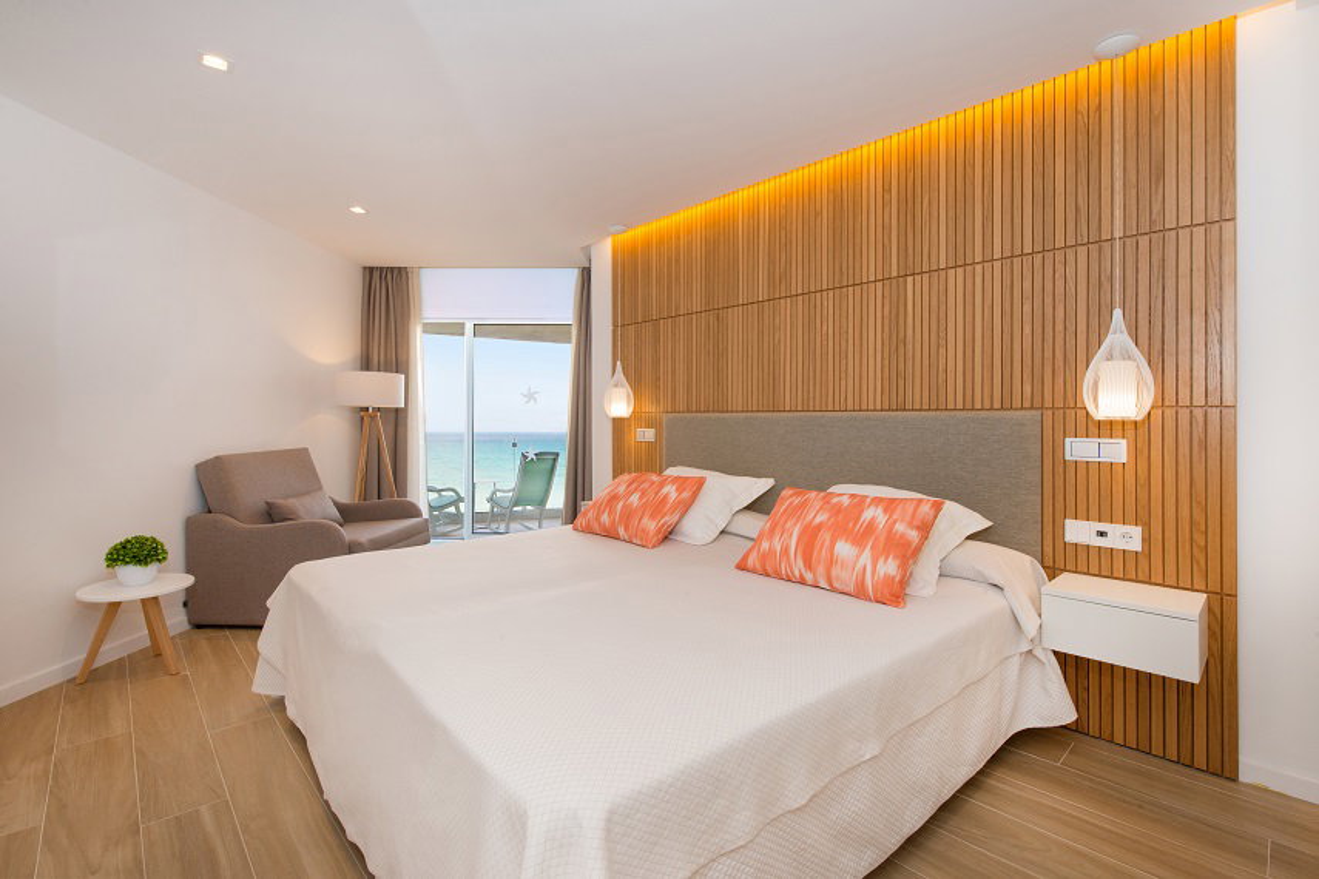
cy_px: 440
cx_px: 660
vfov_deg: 73.7
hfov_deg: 96.7
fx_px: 586
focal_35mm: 16
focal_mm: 16
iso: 400
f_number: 16
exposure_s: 1/15
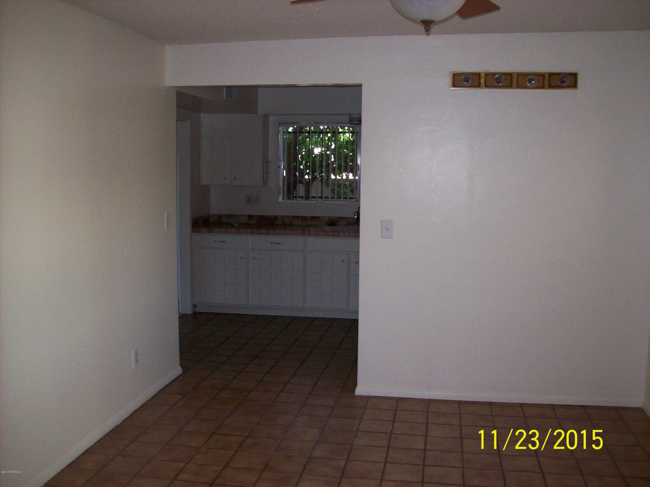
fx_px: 676
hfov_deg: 51.4
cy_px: 244
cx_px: 325
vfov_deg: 39.6
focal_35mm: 36
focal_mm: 6
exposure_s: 1/64
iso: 200
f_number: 2.7
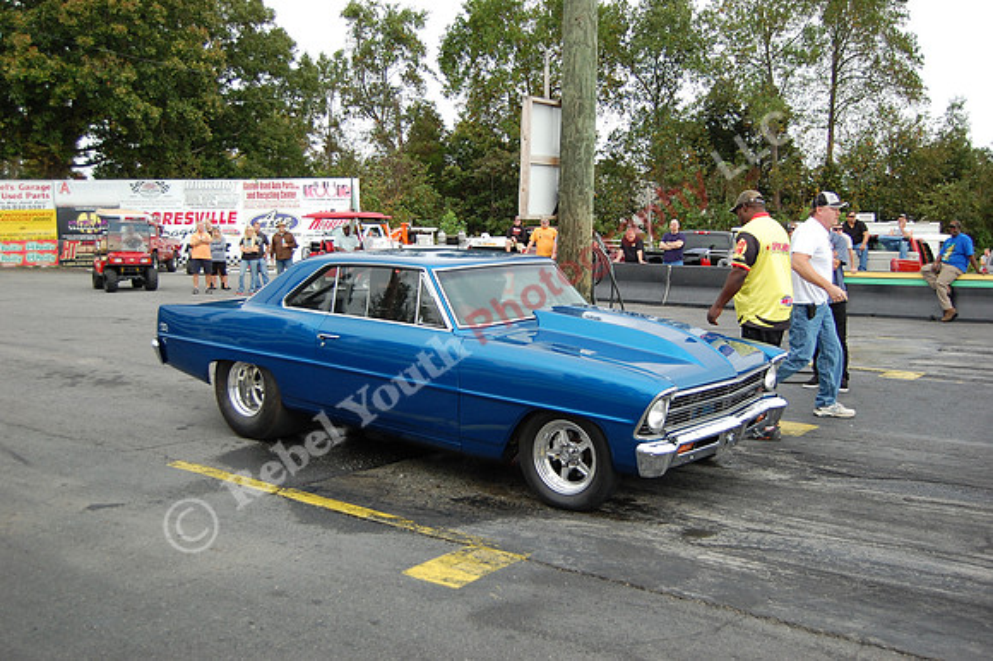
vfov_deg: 38.3
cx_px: 496
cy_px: 330
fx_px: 951
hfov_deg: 55.1
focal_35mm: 34
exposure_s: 1/1000
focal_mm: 23
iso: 400
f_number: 3.8
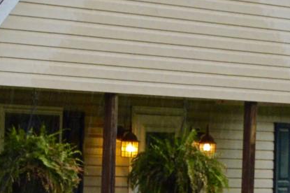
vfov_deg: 4.9
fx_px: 2270
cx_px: -401
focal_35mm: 282
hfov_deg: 6.9
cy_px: 64
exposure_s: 1/125
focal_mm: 26
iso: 220
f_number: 5.6
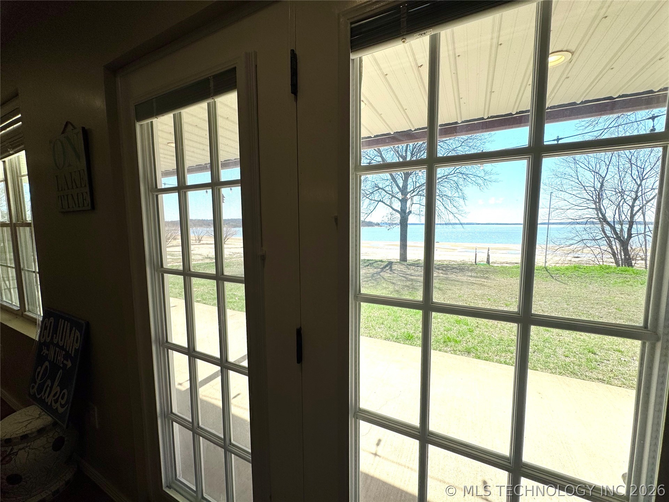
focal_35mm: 14
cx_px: 334
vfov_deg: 85.7
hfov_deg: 102.1
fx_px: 271
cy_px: 251
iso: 40
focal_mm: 2.22
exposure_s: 1/899
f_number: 2.2
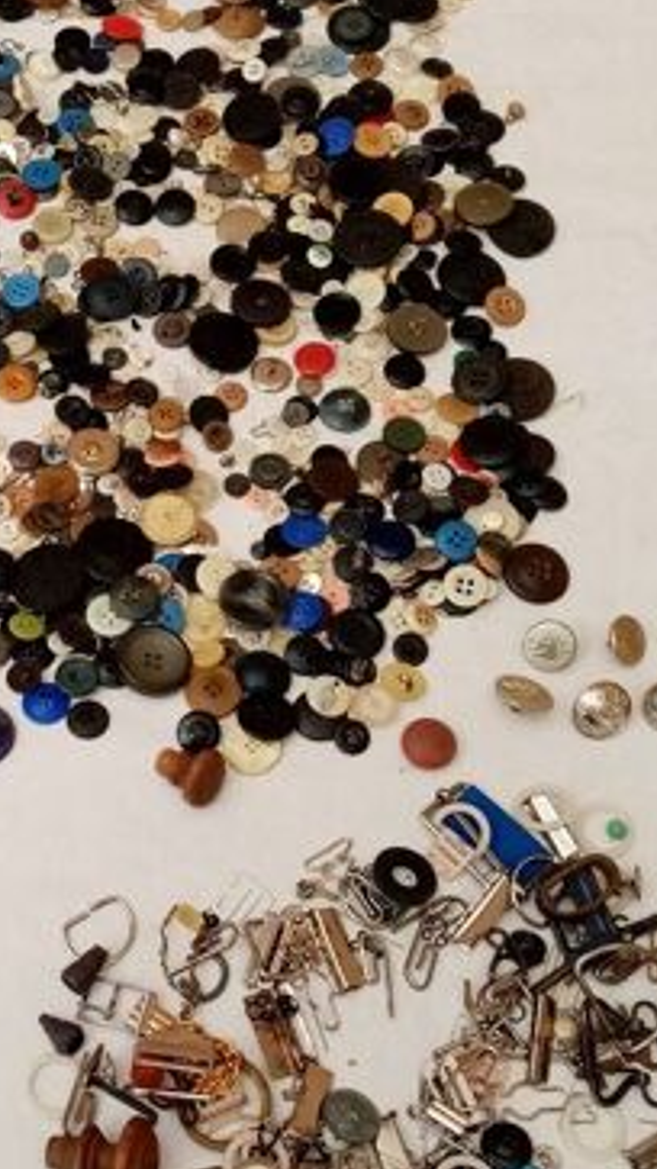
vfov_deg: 41.3
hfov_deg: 23.6
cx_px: 142
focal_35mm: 50
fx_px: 1550
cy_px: 657
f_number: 1.8
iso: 101
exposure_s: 1/463
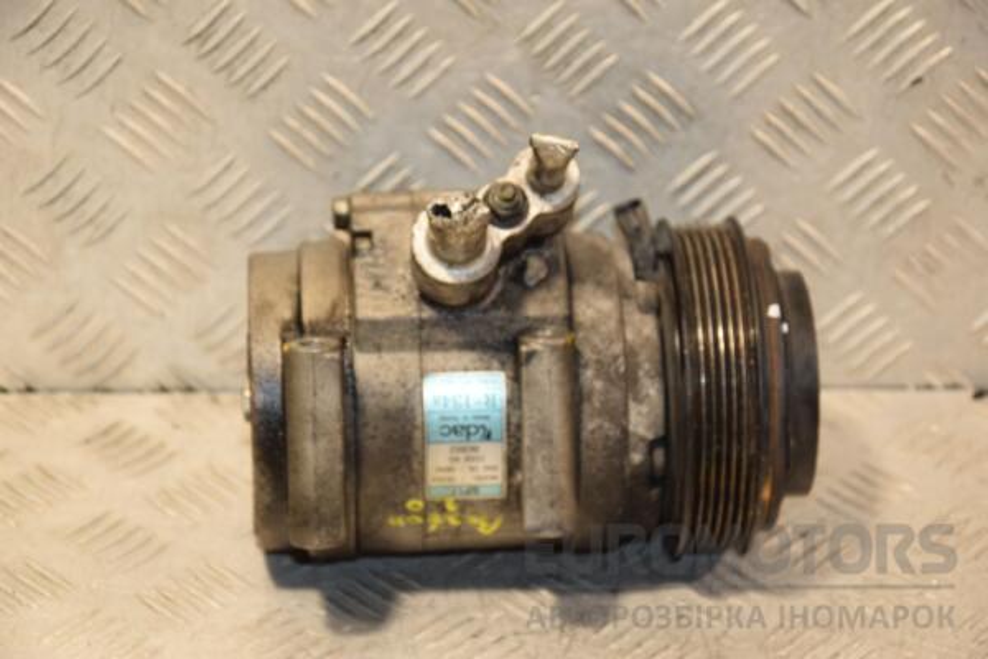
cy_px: 330
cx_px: 494
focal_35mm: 112
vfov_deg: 12.2
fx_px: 3087
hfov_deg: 18.2
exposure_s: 1/125
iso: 800
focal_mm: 75
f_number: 5.3
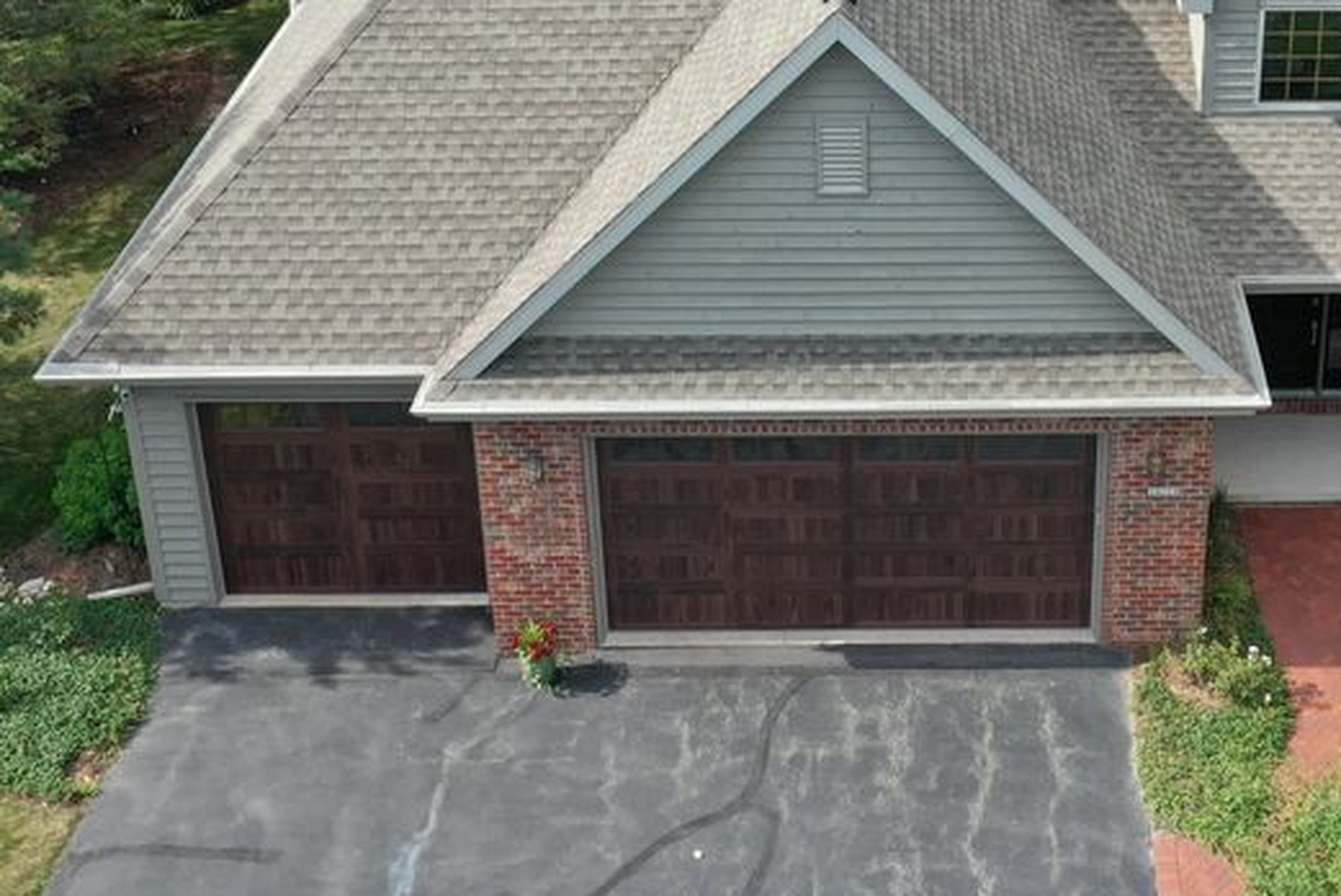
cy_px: 35
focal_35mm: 55
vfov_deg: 23.8
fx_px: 2050
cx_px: 968
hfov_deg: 35.6
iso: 100
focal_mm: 10.26
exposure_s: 1/240
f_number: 5
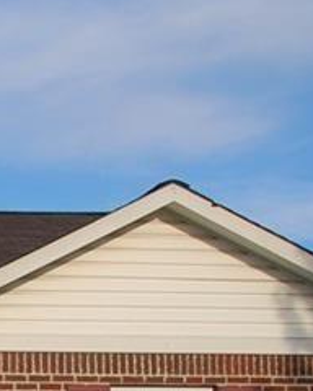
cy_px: 476
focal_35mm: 108
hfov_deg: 12.3
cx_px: -346
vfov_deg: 17.0
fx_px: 1251
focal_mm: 18
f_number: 9
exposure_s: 1/320
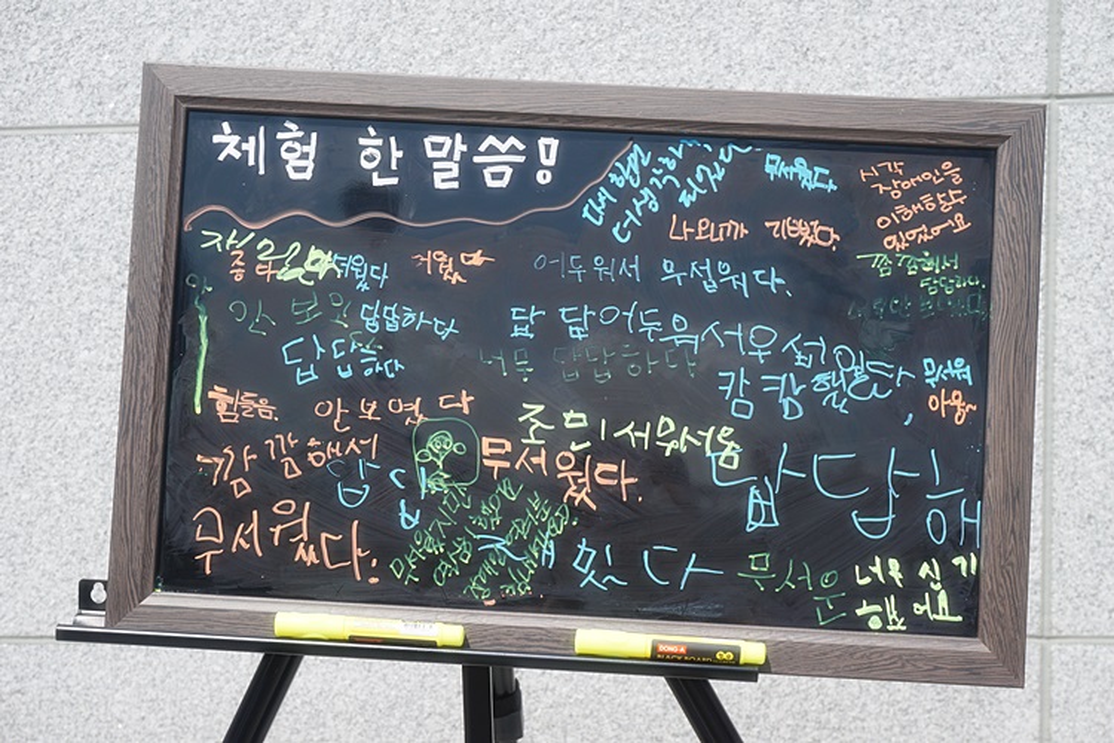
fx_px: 1949
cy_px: 372
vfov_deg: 21.6
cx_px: 557
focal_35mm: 63
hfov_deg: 31.9
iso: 100
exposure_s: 1/200
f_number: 9
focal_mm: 42
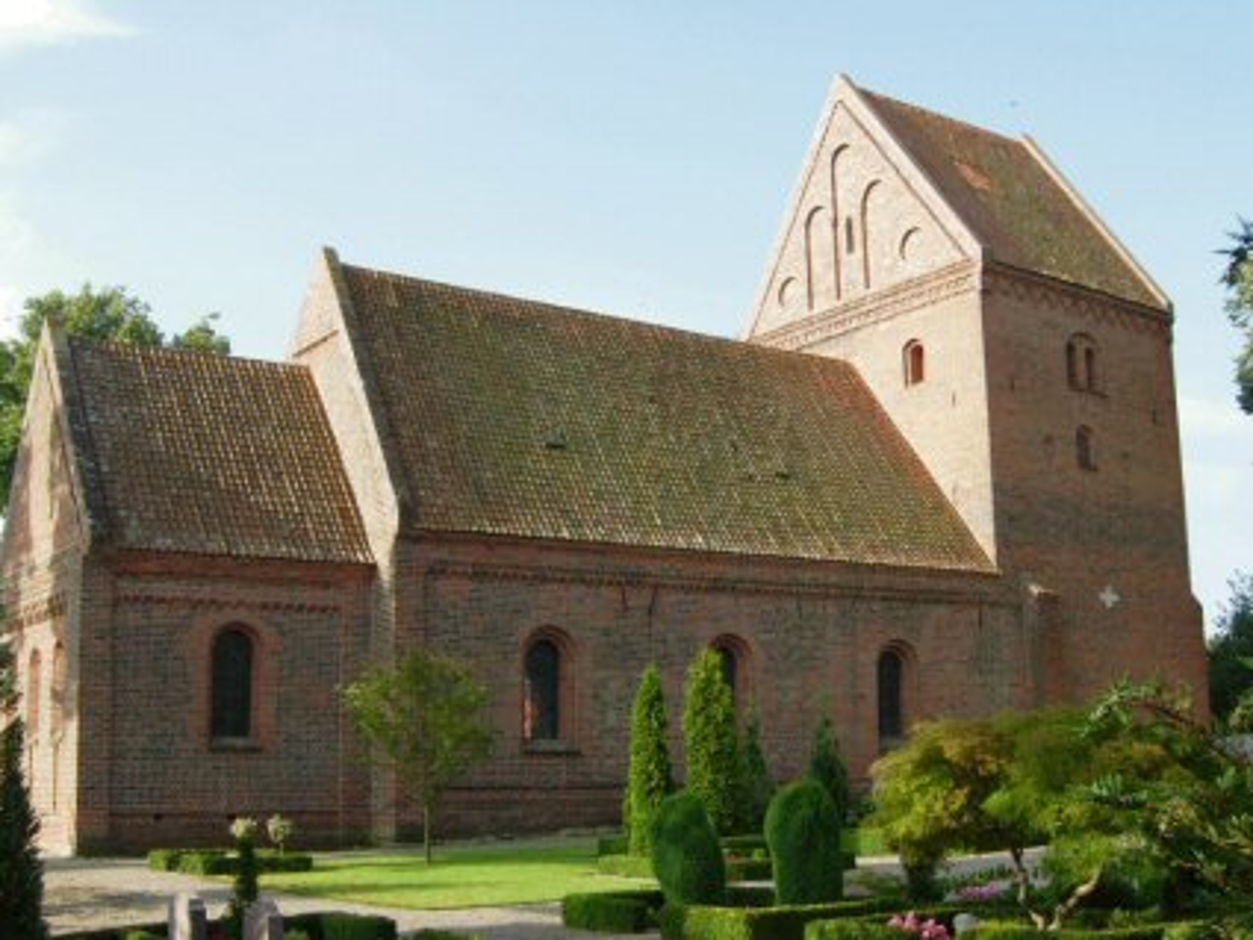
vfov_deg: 39.7
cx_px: 626
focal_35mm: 36
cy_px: 470
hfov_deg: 51.3
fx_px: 1303
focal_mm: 7.5
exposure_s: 1/161
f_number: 4.8
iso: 50
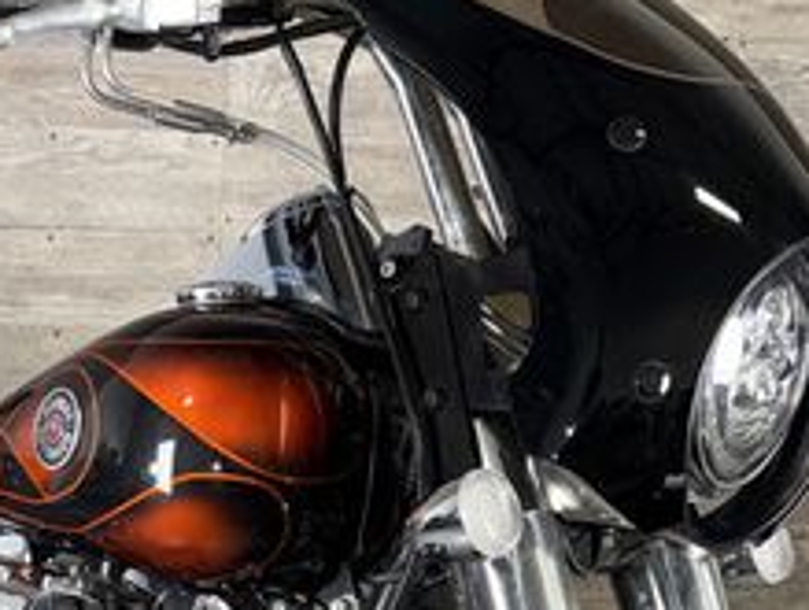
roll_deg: -0.8
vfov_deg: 19.8
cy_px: 739
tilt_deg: -19.7
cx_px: 192
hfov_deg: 27.3
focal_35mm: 70
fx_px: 1639
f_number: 1.78
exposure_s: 1/24
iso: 64
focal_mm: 6.76
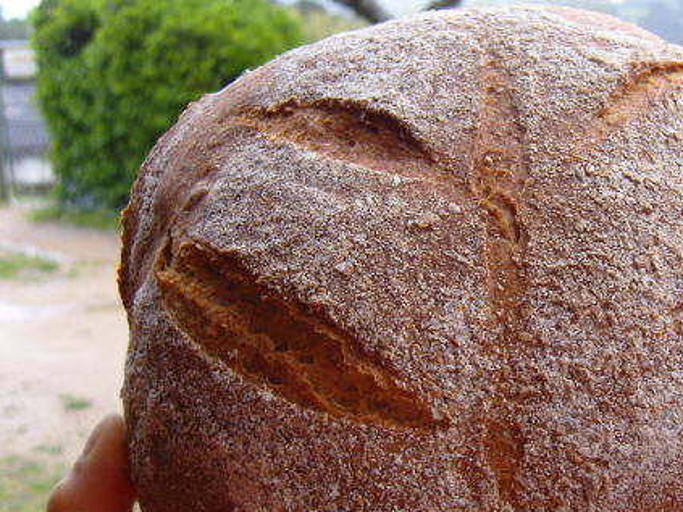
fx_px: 1045
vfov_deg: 27.4
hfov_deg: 35.4
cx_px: 515
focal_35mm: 53
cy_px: 336
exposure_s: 1/30
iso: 122
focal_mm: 7.4
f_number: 2.8
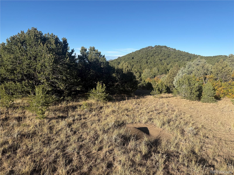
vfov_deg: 56.8
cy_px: 88
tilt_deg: -7.7
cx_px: 117
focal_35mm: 24
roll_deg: -1.3
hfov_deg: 71.6
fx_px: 162
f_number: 1.78
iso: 80
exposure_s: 1/3279
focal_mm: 6.76
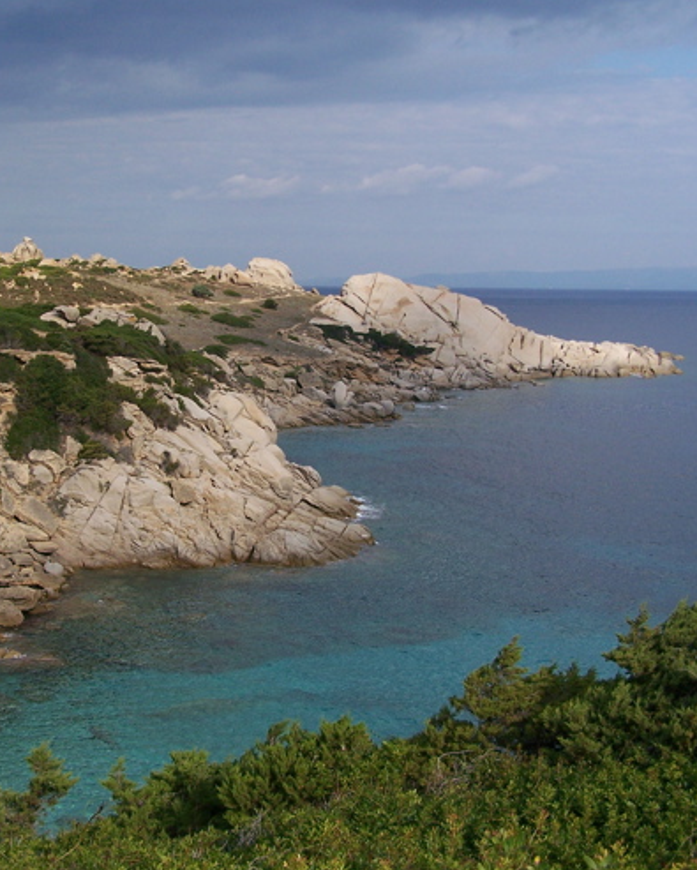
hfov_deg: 30.1
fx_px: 1288
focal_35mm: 50
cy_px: 435
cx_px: 257
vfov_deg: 37.3
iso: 80
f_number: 4
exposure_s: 1/800
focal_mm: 6.3
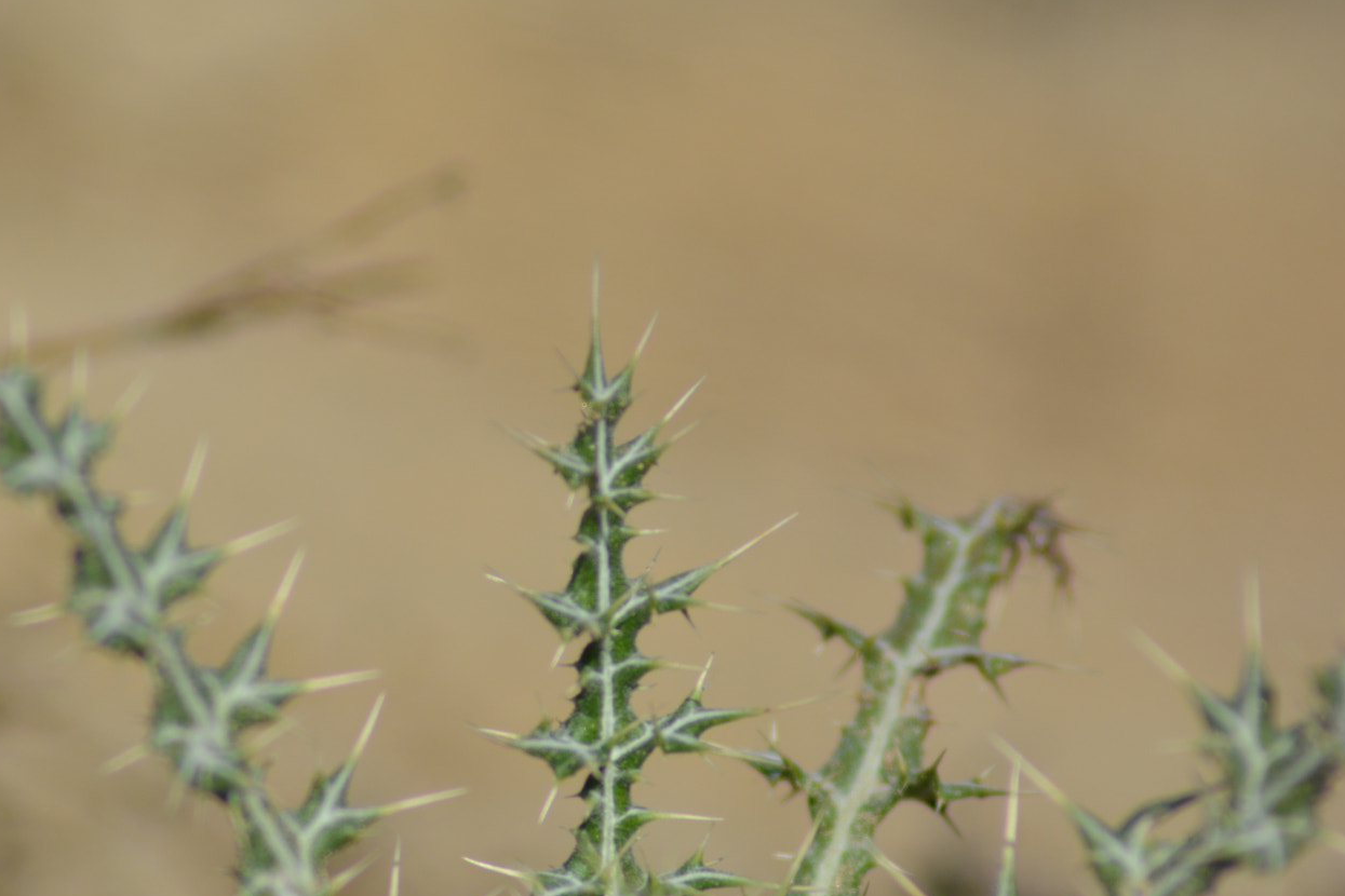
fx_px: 20285
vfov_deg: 2.5
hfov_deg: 3.8
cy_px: 508
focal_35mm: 543
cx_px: 574
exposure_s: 1/2000
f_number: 5.6
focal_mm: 220
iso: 220
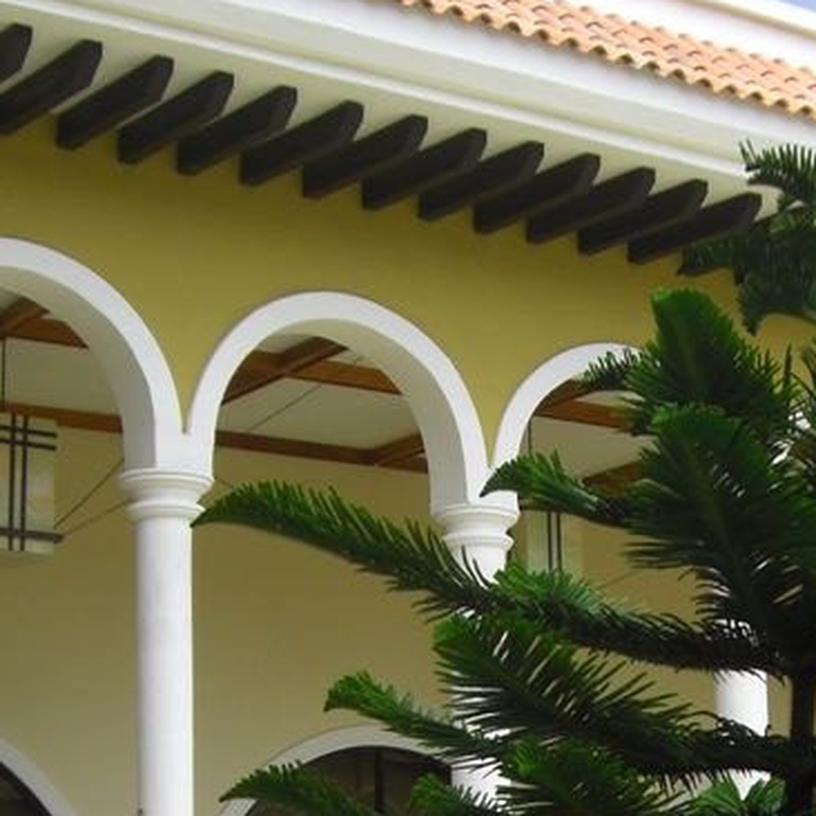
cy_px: 800
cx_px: 624
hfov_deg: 18.4
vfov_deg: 18.1
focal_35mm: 94
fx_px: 2507
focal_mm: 6.2
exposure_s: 1/400
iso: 64
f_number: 2.7
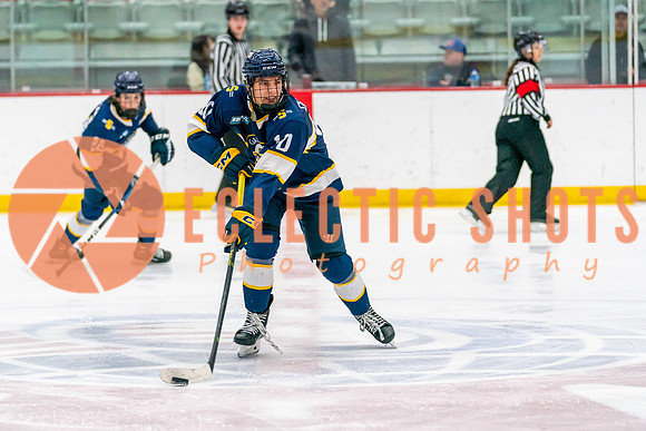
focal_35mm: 178
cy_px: 233
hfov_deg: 11.5
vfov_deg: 7.7
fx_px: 3196
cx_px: 313
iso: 3200
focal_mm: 124
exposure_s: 1/1250
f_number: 2.8
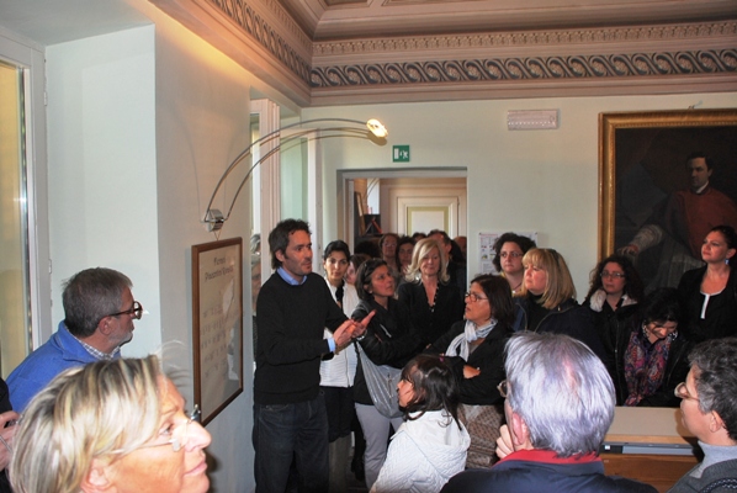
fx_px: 615
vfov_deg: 43.7
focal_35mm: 30
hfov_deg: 61.9
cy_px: 246
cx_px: 368
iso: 200
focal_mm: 20
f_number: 3.8
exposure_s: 1/60
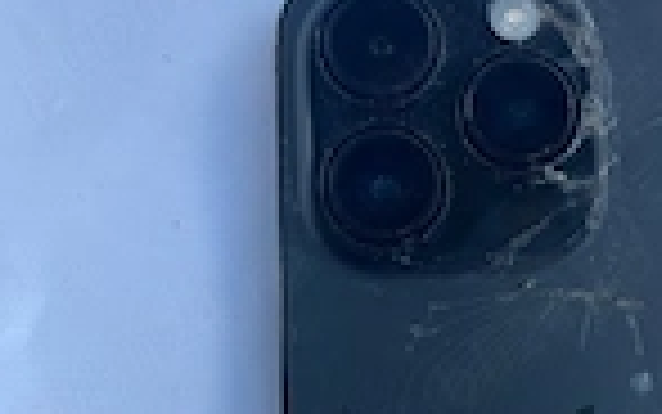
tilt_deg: -83.1
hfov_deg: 26.5
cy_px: 405
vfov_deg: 17.0
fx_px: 1354
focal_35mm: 75
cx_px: 599
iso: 50
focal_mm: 5.1
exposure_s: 1/454
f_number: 1.6
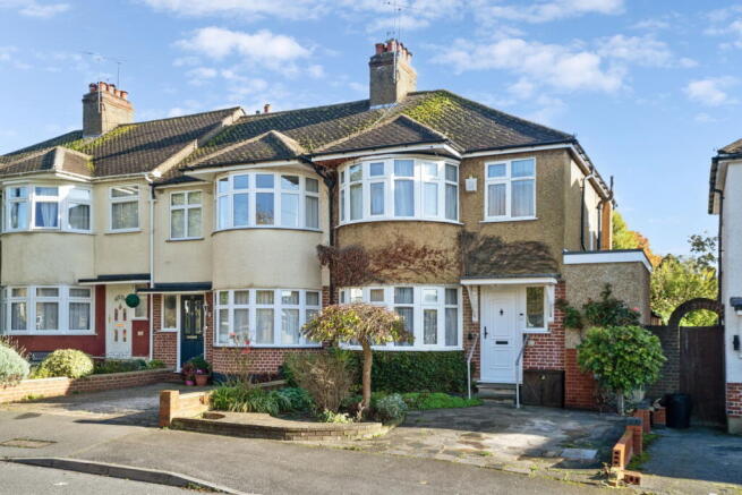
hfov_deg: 54.4
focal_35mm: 35
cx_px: 371
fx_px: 722
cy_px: 248
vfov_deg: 37.9
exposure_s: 1/1250
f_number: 6.3
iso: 1600
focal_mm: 35
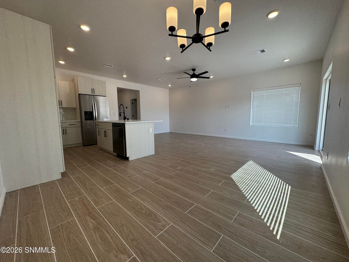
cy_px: 131
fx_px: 141
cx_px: 174
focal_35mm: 14
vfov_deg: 85.7
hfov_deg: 102.1
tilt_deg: -5.8
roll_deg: +0.3
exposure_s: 1/125
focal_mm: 2.22
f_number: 2.2
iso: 40
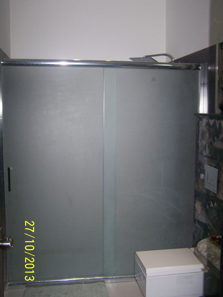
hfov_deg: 37.7
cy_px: 148
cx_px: 112
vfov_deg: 49.0
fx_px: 326
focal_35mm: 38
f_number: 2.8
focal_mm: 6.3
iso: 160
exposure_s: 1/60
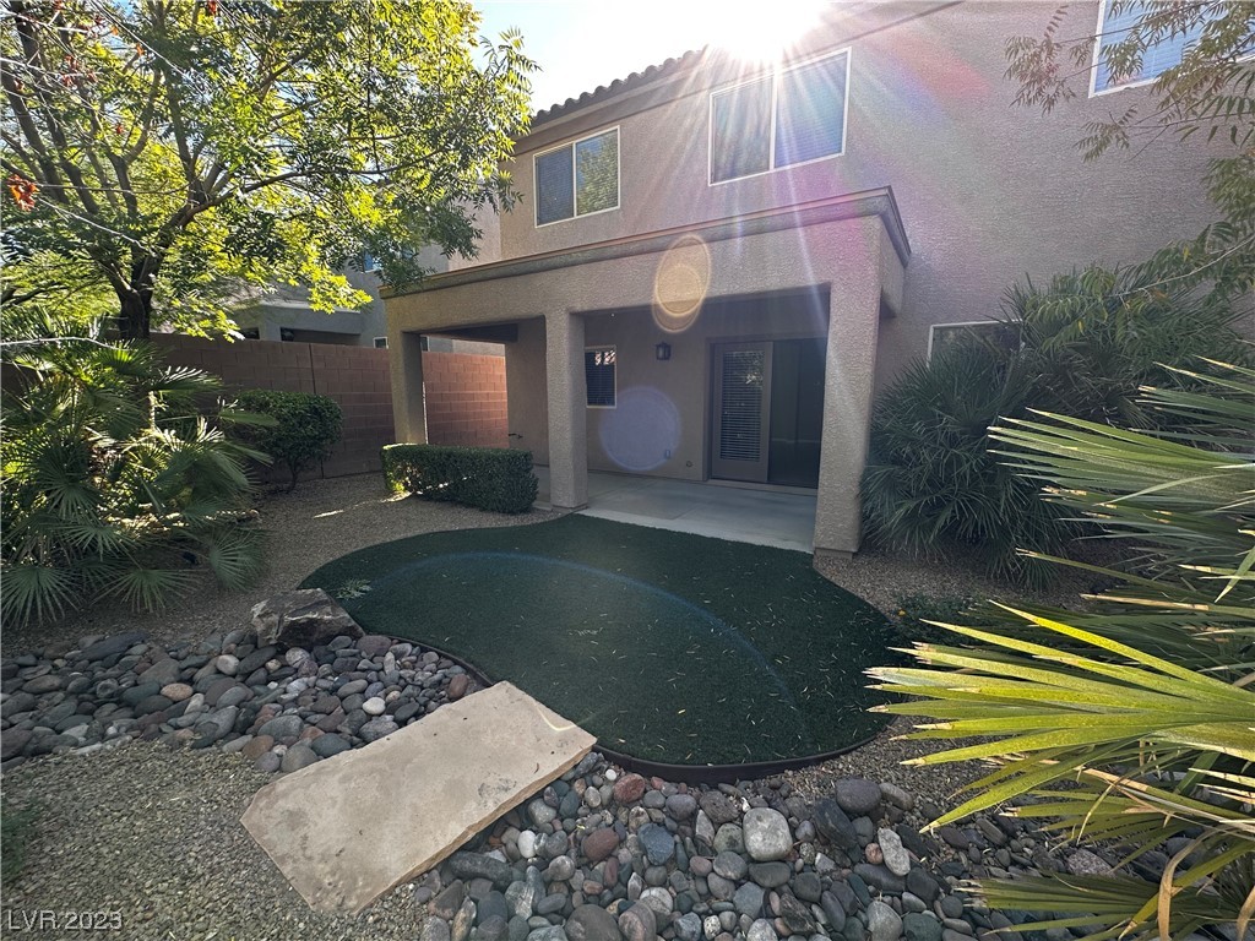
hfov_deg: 102.1
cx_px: 628
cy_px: 470
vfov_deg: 85.7
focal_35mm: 14
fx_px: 508
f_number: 2.2
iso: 40
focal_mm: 2.22
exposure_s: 1/177
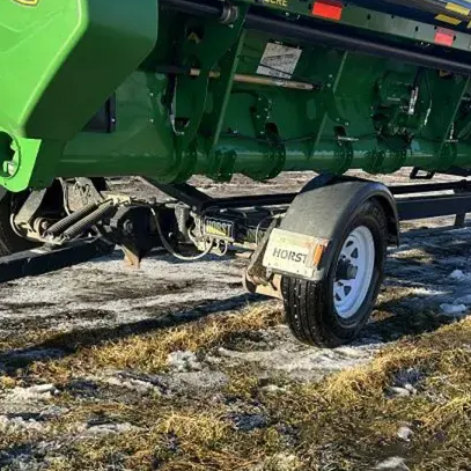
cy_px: 371
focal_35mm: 50
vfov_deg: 33.1
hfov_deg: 34.0
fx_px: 770
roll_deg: -2.2
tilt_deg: -15.2
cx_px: 258
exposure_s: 1/1412
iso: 80
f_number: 1.78
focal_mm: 6.86
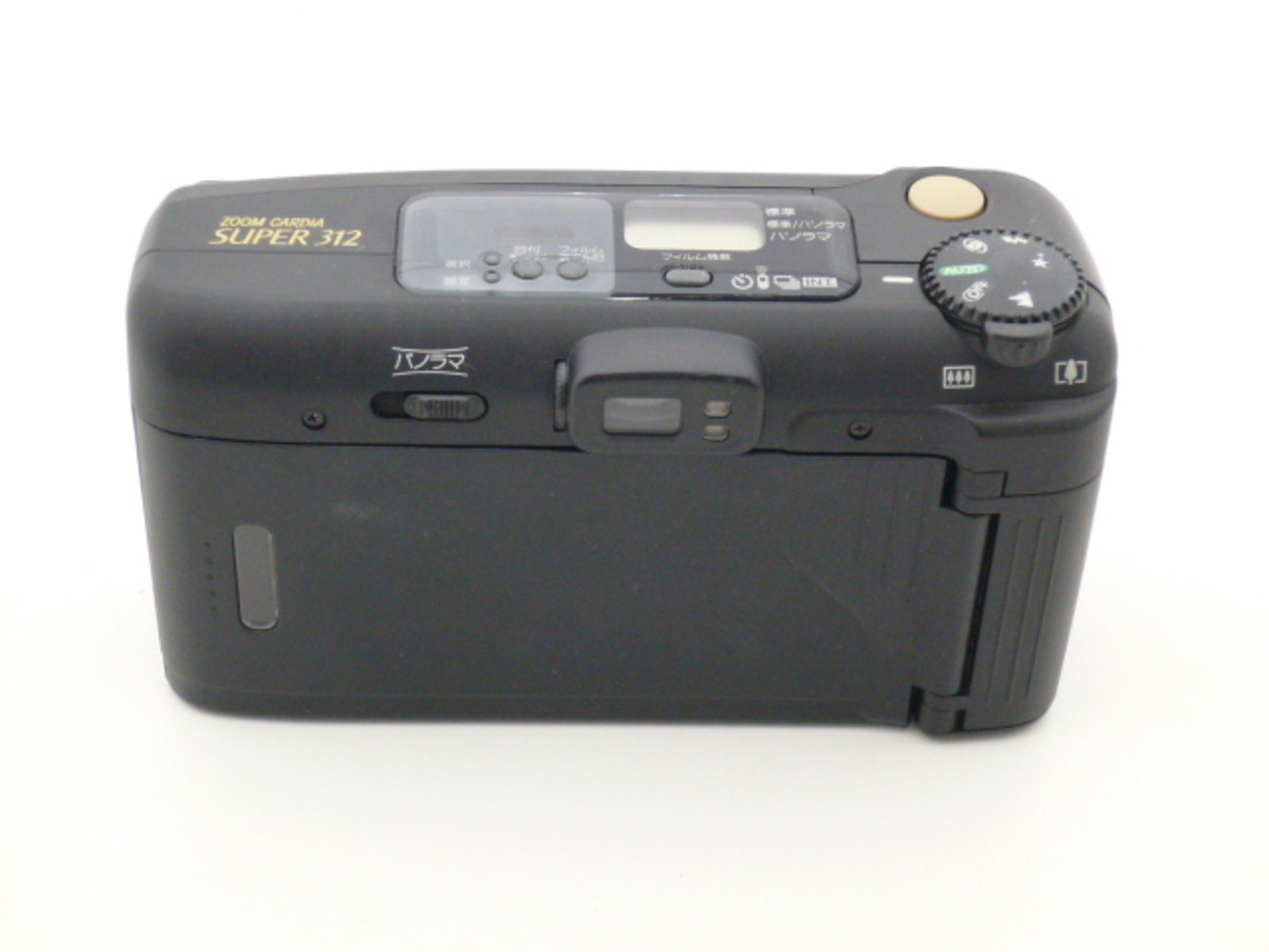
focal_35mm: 72
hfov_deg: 27.0
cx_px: 634
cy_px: 476
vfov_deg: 20.4
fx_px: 2639
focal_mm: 12.9
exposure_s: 1/30
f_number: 4.8
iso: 400
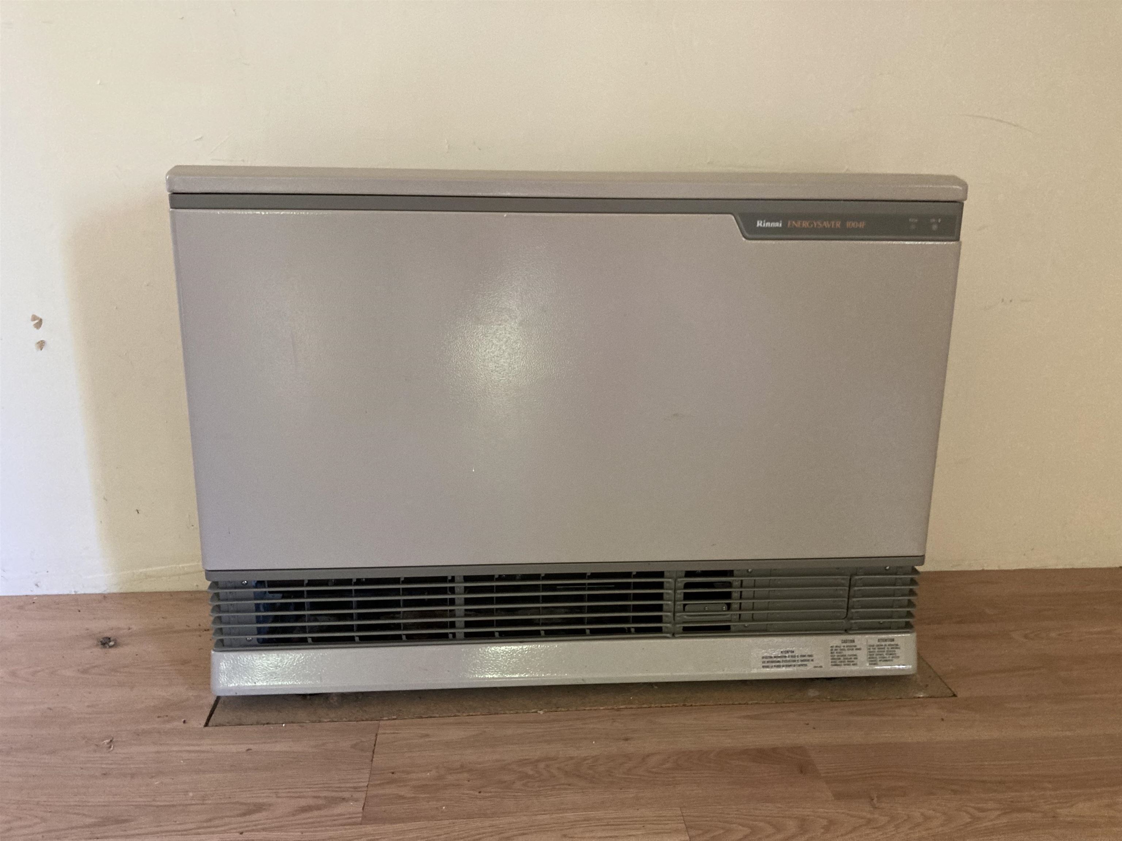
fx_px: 908
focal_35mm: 28
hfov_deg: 63.4
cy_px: 420
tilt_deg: -14.1
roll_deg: -1.2
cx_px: 561
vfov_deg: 49.7
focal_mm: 3.99
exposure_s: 1/34
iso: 400
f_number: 1.8
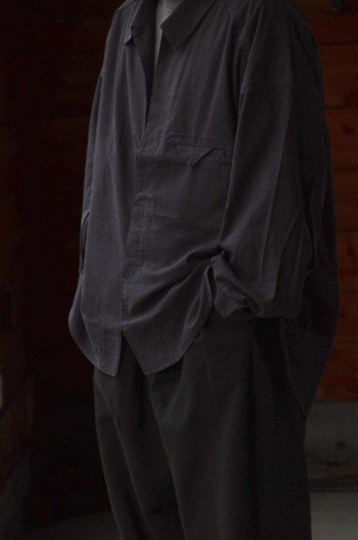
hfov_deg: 8.3
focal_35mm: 165
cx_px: 179
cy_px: 270
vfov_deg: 12.5
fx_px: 2471
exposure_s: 1/50
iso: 1000
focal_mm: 110
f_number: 5.6
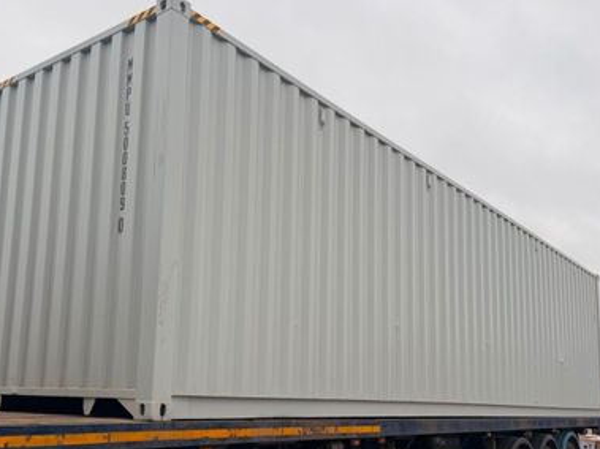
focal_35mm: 38
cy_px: 291
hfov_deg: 48.8
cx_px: 253
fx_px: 658
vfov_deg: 37.4
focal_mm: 6.76
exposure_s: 1/2053
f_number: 1.78
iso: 80
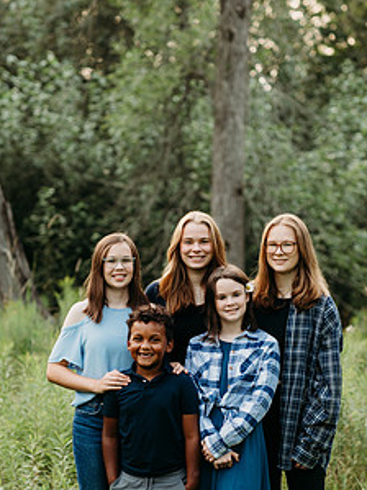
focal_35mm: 123
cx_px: 191
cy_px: 315
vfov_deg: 16.0
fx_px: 1740
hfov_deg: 12.0
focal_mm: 85
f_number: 2.8
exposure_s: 1/320
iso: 400
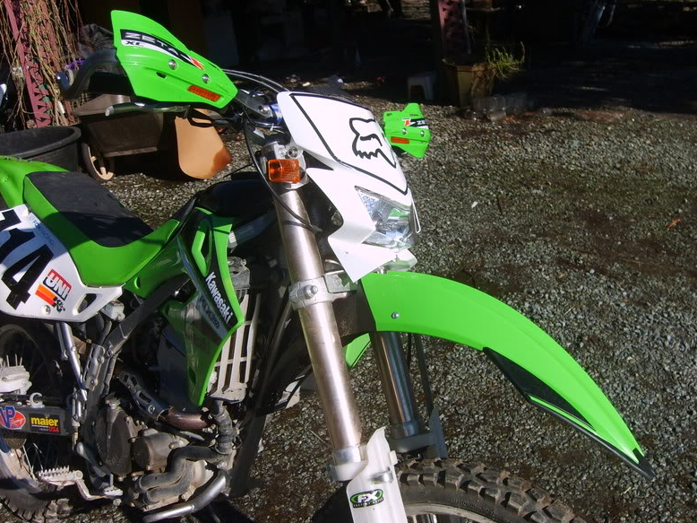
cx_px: 354
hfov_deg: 51.4
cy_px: 267
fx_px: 725
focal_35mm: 36
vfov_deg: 39.6
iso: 50
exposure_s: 1/1000
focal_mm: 5.8
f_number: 2.8
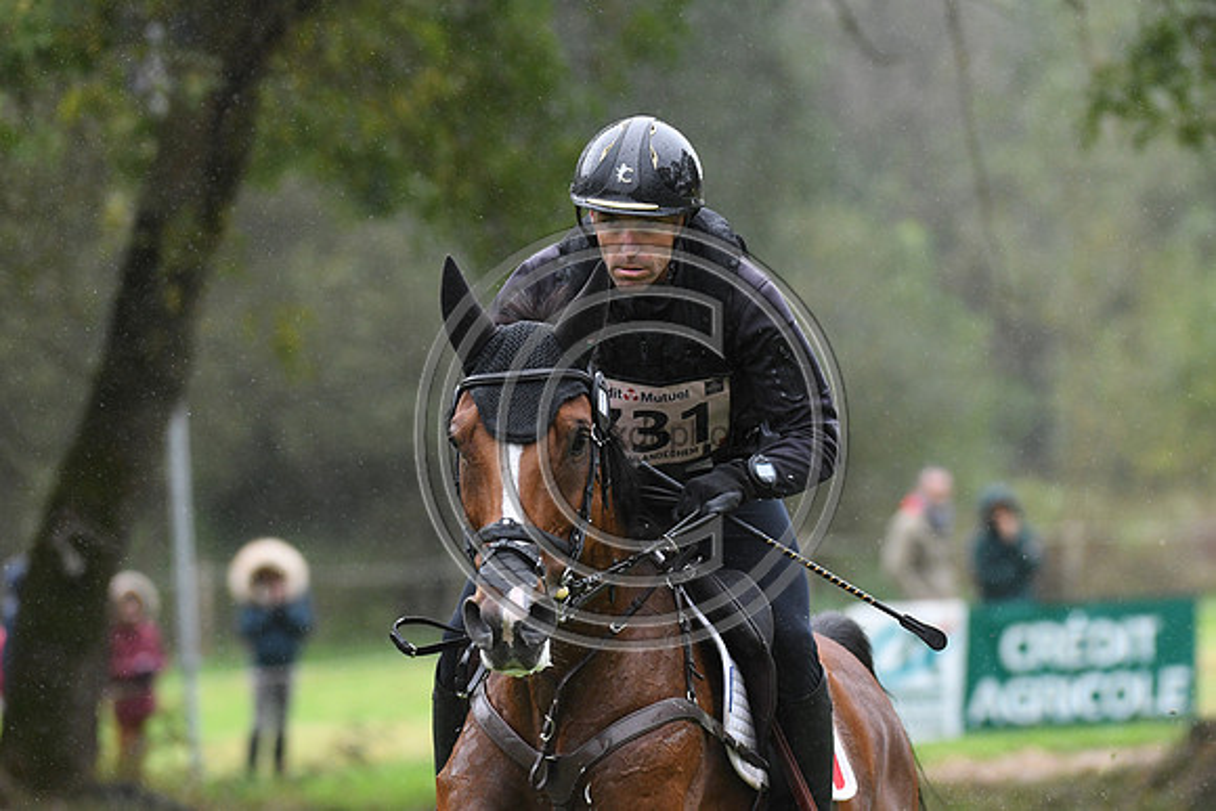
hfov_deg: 6.2
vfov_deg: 4.2
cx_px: 608
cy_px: 406
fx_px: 11149
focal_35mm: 330
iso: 2000
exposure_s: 1/1250
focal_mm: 220
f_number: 4.5
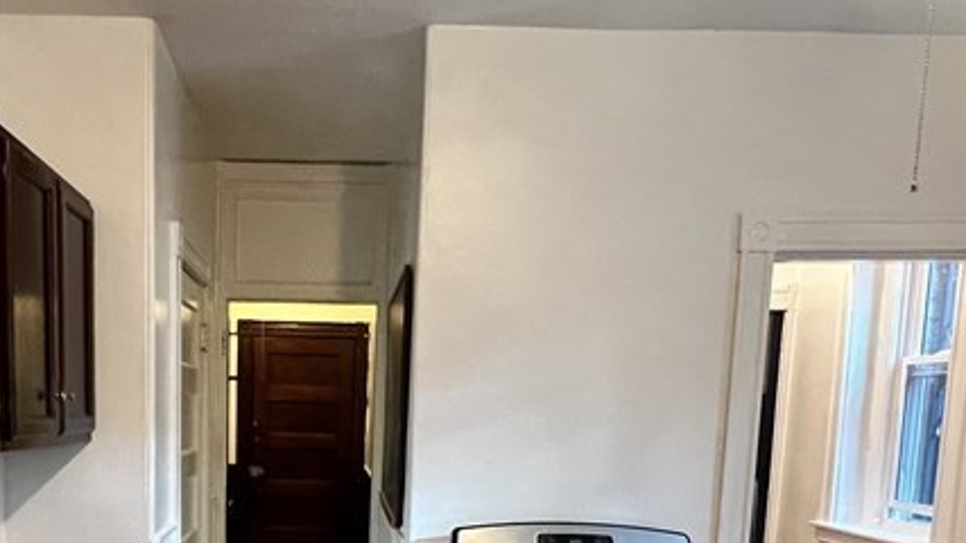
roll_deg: -1.2
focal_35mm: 34
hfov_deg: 57.0
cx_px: 335
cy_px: 536
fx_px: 871
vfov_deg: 32.1
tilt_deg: -7.2
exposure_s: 1/60
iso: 500
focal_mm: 1.57
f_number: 1.8
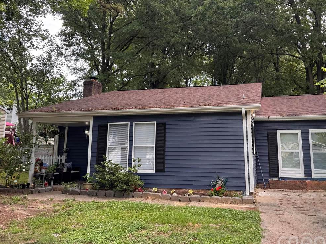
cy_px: 100
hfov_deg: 58.0
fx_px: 292
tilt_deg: +10.1
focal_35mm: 31
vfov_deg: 45.2
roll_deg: +0.3
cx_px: 191
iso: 80
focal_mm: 6.76
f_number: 1.78
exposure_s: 1/425
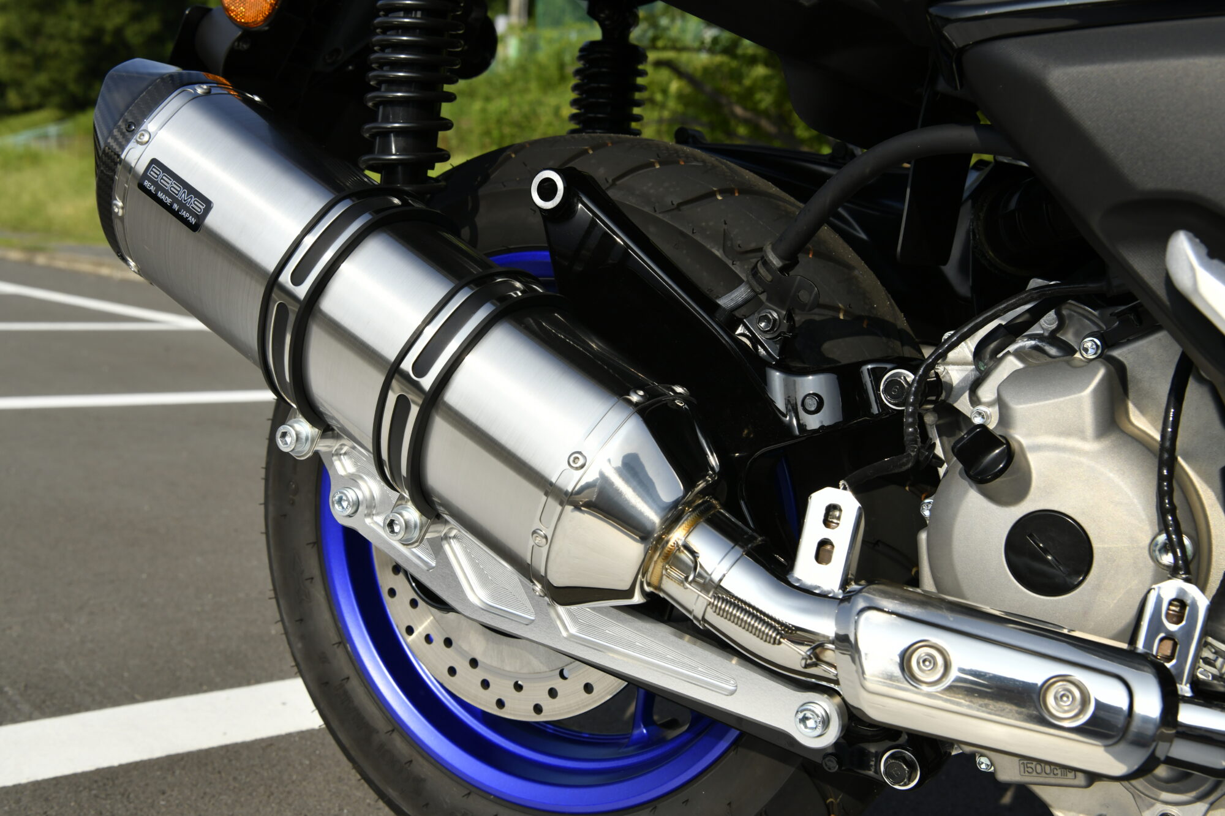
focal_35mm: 44
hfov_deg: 44.5
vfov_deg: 30.5
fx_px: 1497
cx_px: 612
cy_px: 408
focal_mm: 44
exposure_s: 1/800
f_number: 10
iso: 320
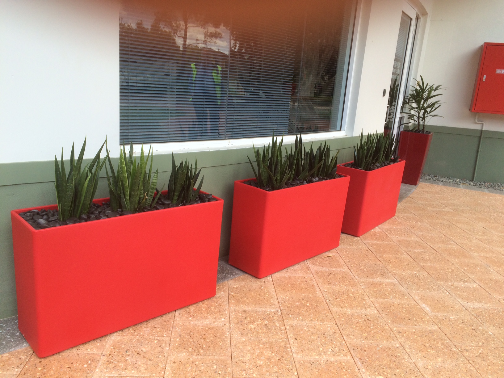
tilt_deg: -13.1
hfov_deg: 61.7
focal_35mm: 29
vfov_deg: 48.2
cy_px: 189
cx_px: 252
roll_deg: -5.8
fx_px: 422
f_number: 2.2
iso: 32
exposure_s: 1/387
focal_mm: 4.15
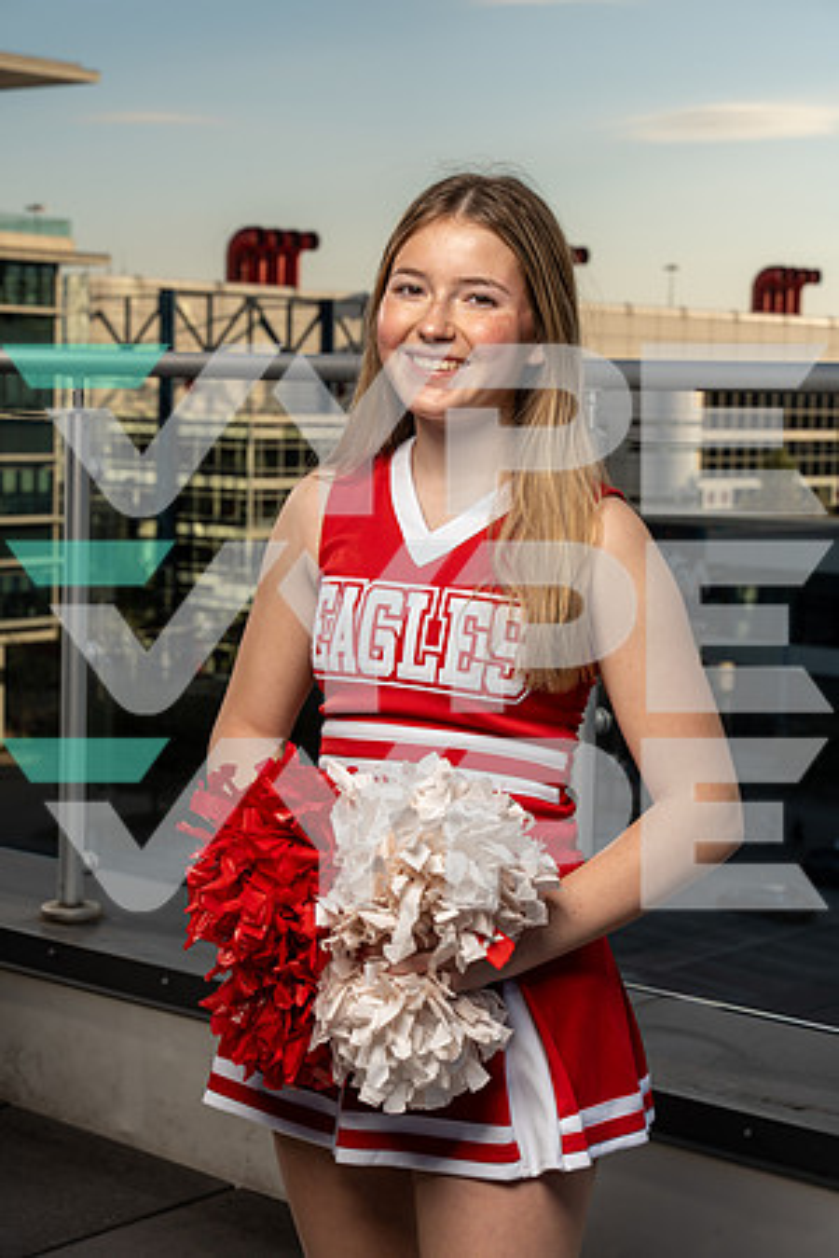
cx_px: 420
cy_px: 629
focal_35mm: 70
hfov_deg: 19.5
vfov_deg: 28.8
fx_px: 2447
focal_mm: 70
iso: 100
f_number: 9
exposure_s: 1/250
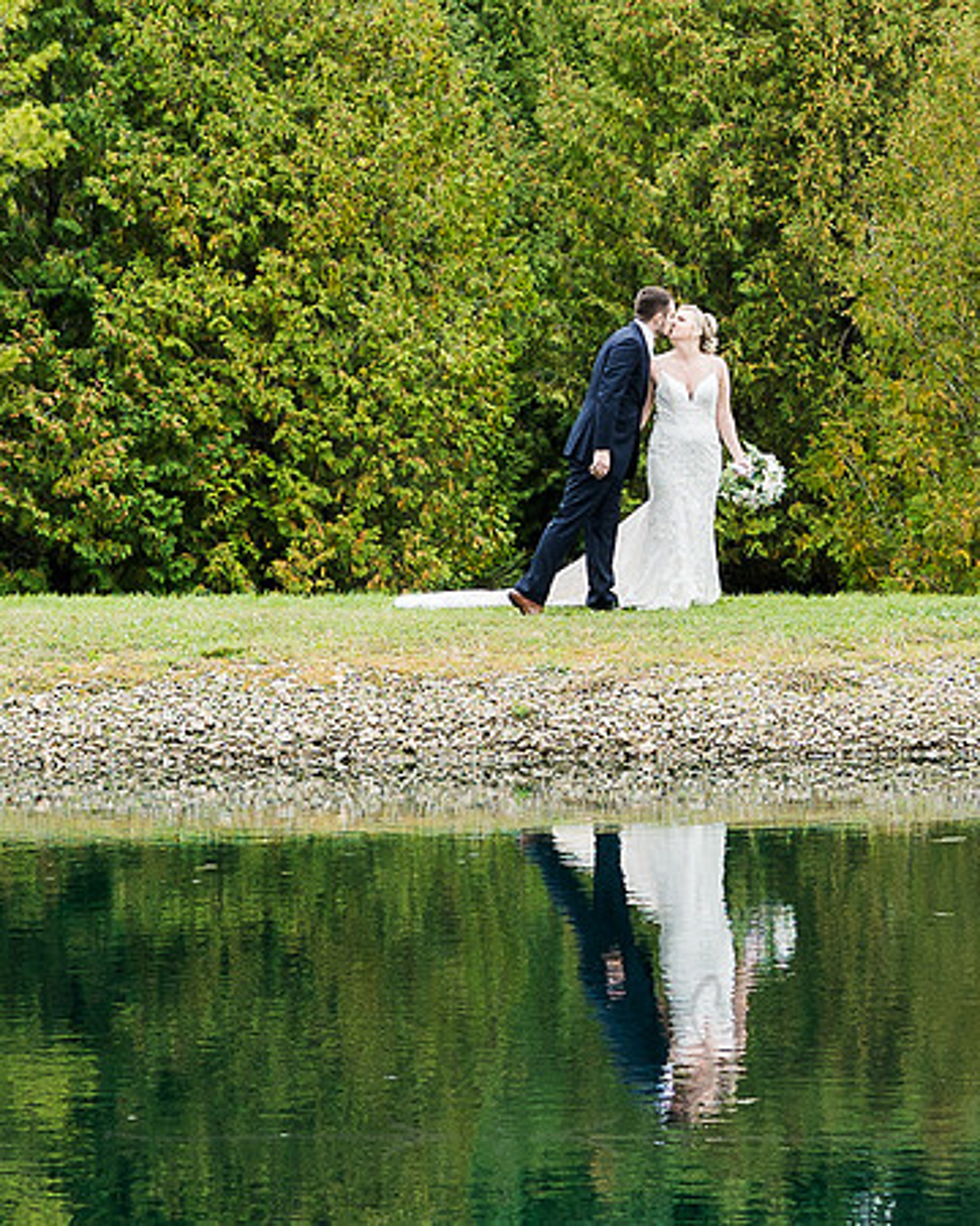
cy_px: 590
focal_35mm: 183
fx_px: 6621
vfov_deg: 10.6
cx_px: 349
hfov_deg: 8.5
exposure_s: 1/80
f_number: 4.5
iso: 100
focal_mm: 28
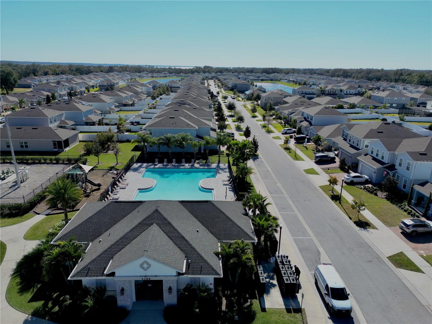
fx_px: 300
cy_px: 162
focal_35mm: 24
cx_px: 216
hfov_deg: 71.6
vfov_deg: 56.8
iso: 140
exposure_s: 1/3200
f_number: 1.7
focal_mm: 6.72
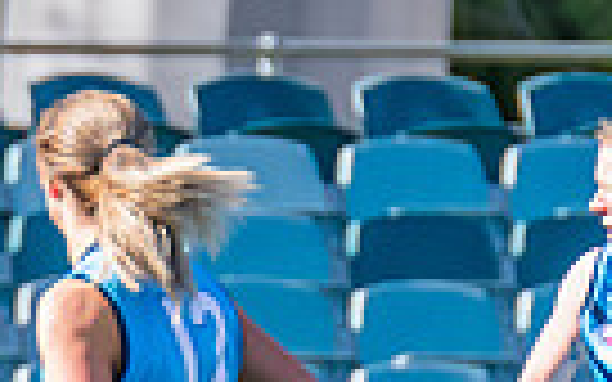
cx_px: -421
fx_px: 47652
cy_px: 222
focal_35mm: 2857
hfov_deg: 0.7
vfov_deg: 0.5
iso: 800
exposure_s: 1/1250
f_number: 7.1
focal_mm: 420
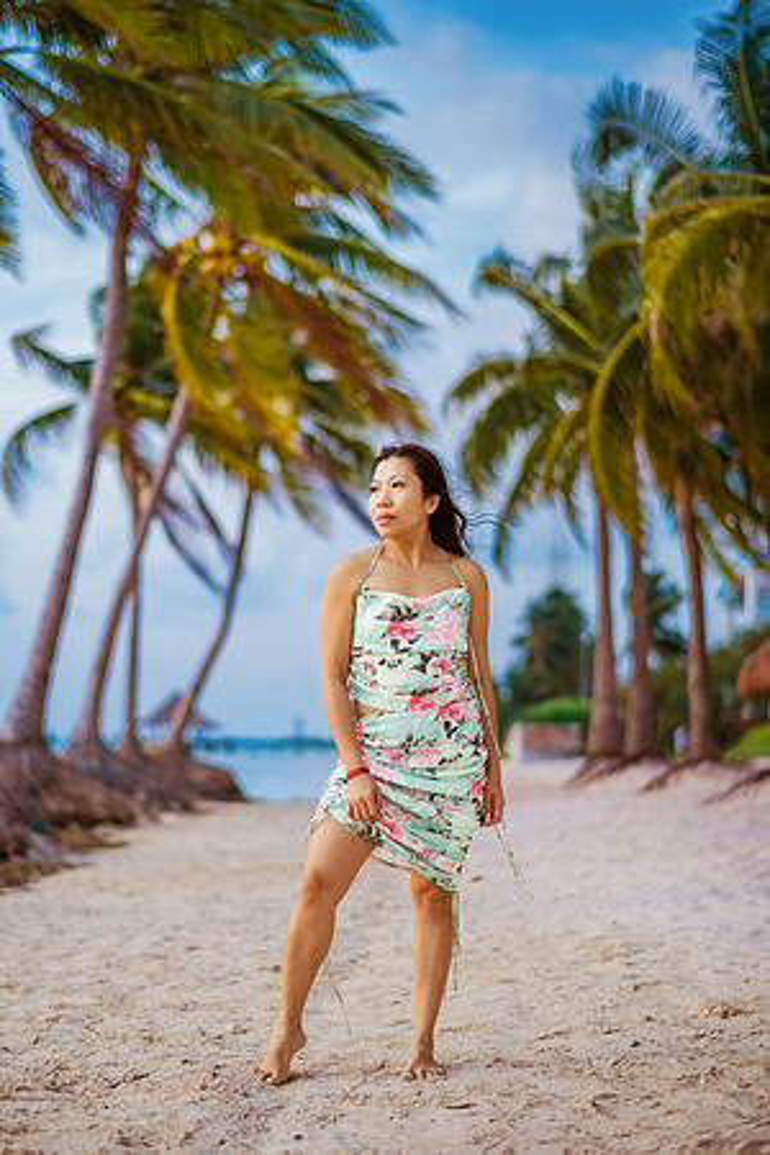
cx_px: 385
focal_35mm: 58
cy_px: 578
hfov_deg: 23.4
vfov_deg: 34.5
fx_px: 1861
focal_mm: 58
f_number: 1.8
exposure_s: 1/5000
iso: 640
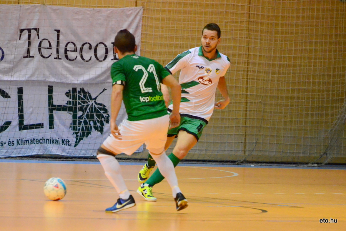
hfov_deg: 7.0
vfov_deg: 4.7
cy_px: 116
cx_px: 173
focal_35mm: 292
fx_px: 2812
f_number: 5.3
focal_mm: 195
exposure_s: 1/800
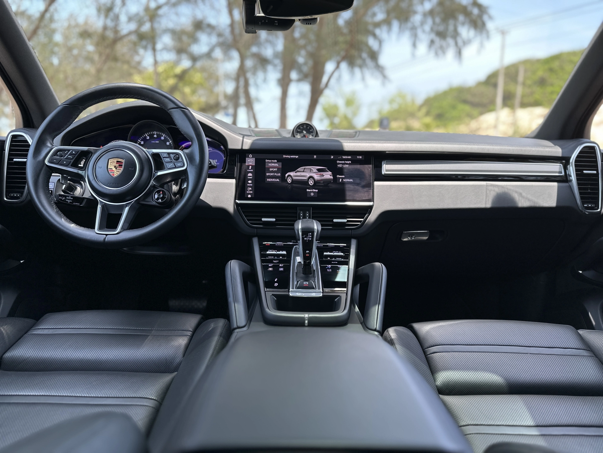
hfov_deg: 71.6
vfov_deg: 56.8
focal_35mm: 24
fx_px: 418
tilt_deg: -10.1
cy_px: 226
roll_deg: -2.0
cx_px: 302
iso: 80
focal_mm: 6.86
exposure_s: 1/395
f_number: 1.78
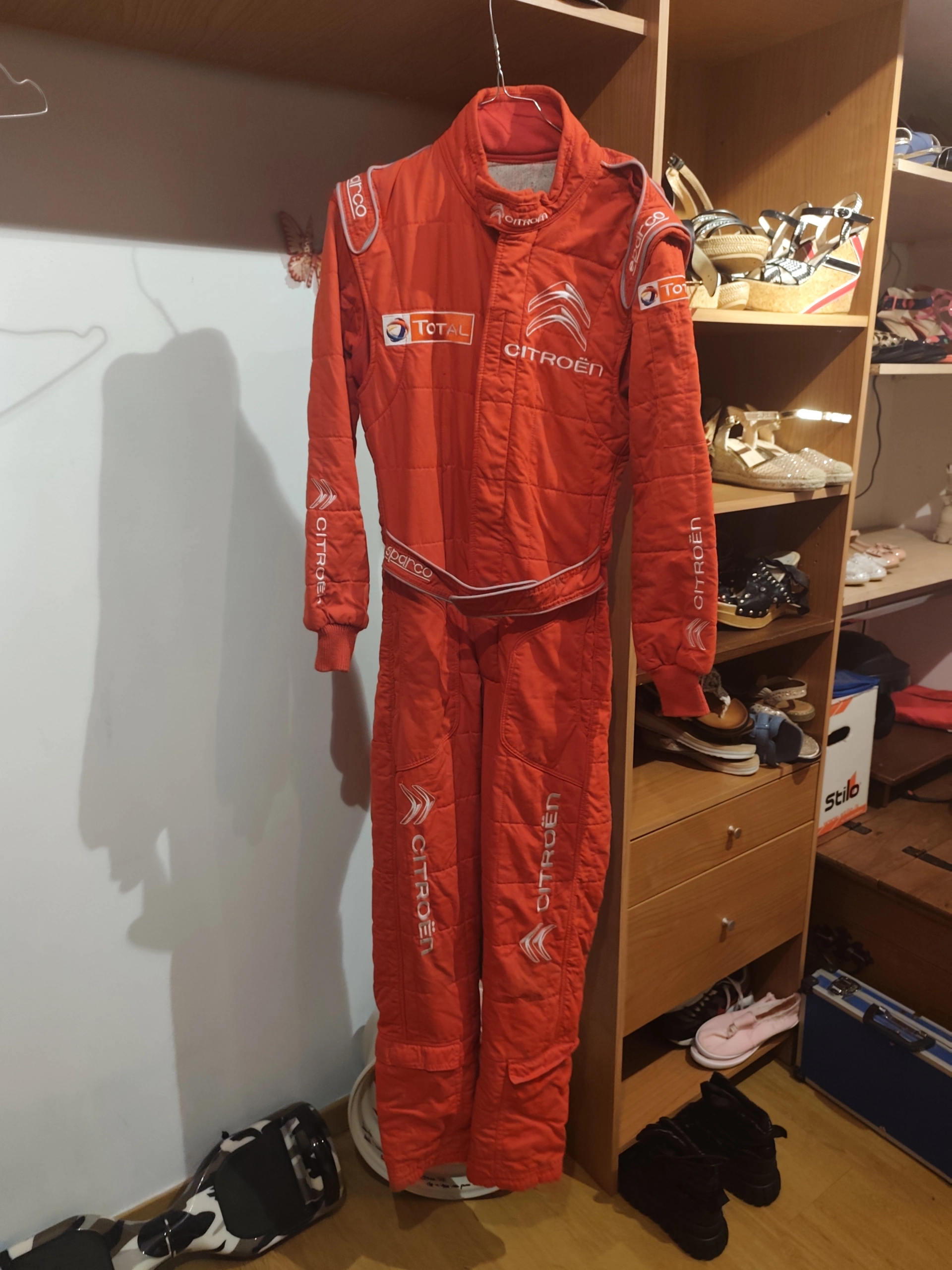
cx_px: 476
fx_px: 843
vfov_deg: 73.9
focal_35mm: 23
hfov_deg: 58.9
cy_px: 635
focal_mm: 6.19
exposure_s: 1/25
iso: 1600
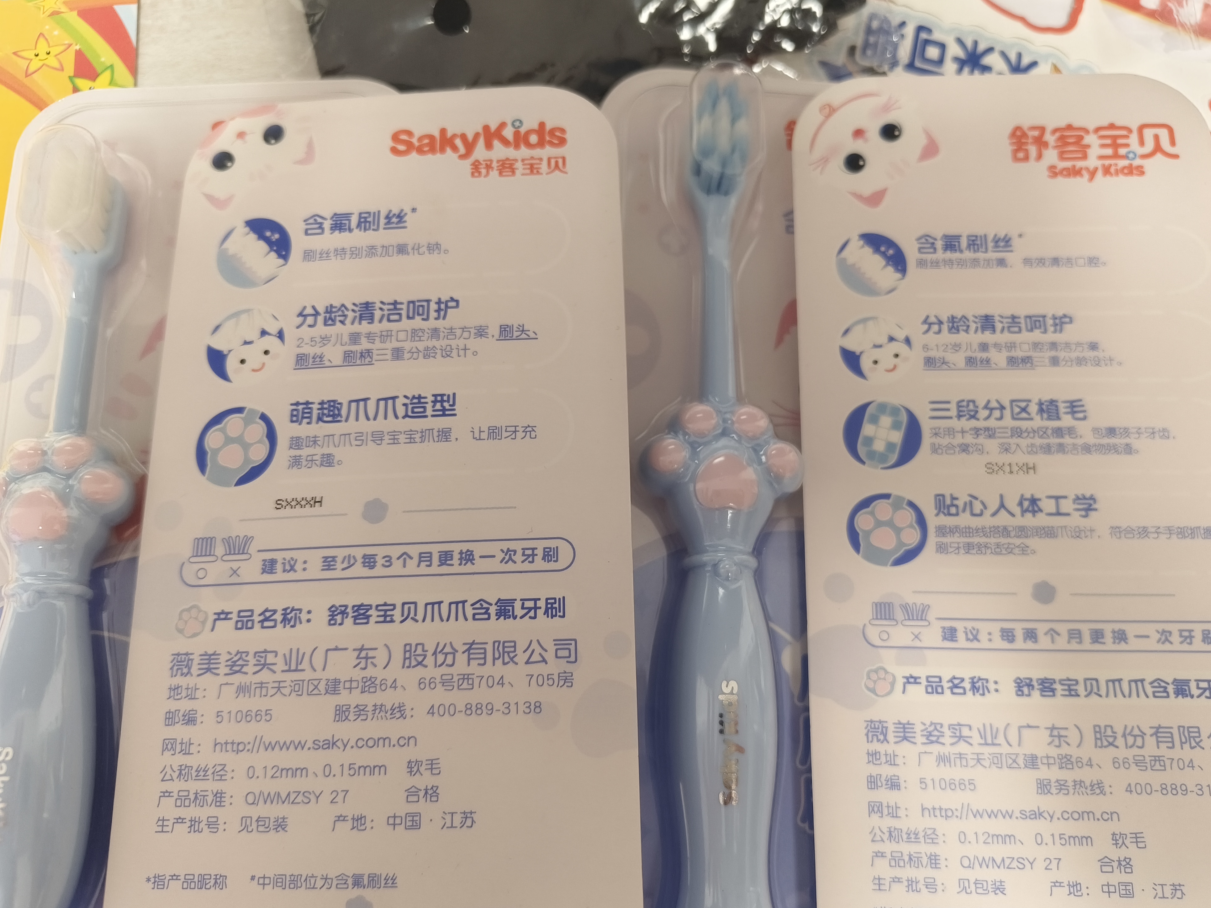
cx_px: 622
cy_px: 469
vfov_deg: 56.8
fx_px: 840
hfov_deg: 71.6
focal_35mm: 24
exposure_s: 1/50
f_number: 1.88
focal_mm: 5.6
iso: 1034
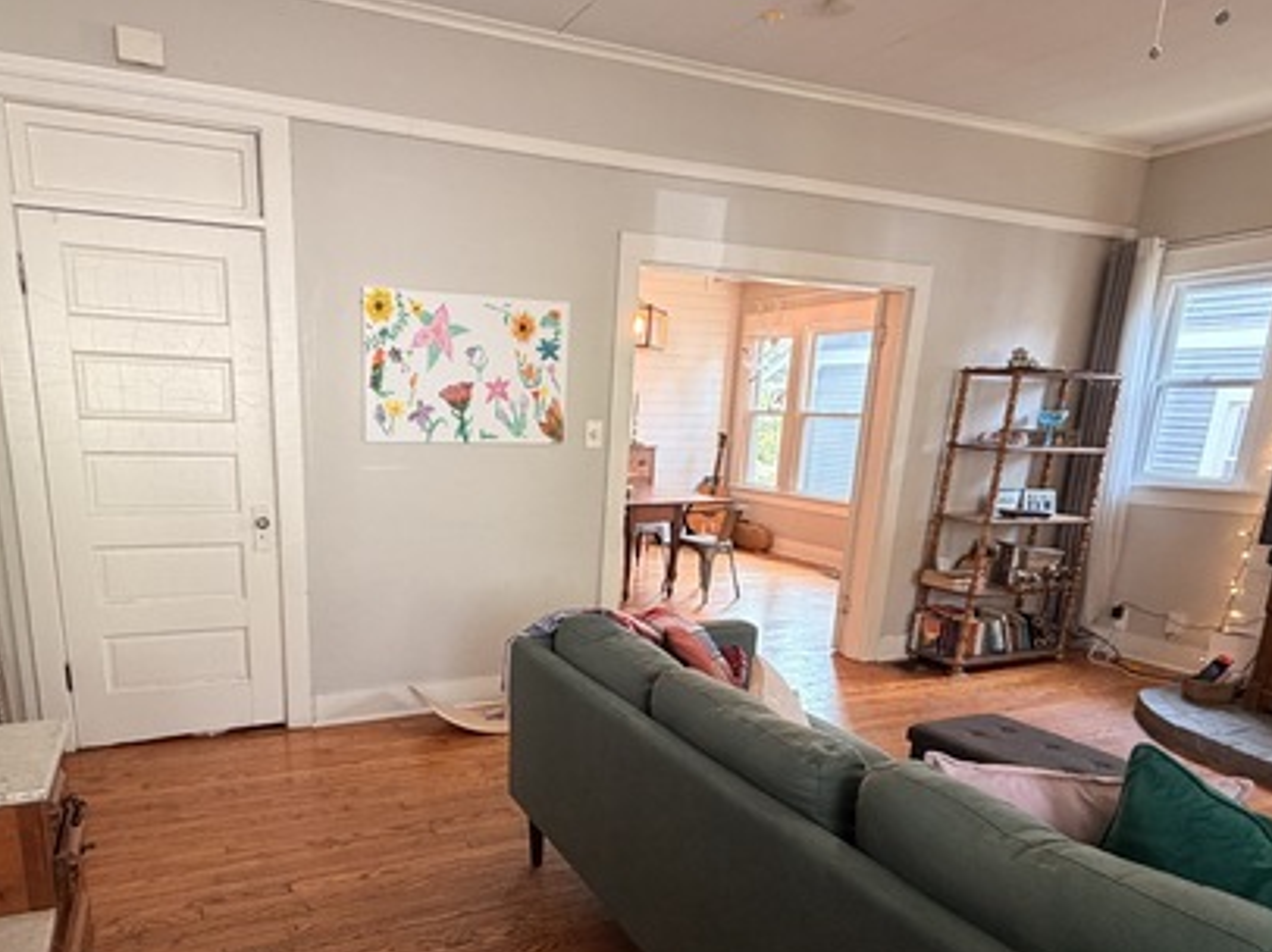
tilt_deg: -14.7
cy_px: 626
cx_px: 522
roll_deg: -1.3
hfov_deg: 73.3
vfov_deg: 57.7
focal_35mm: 23
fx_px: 845
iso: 400
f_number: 2.2
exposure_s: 1/60
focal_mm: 2.22
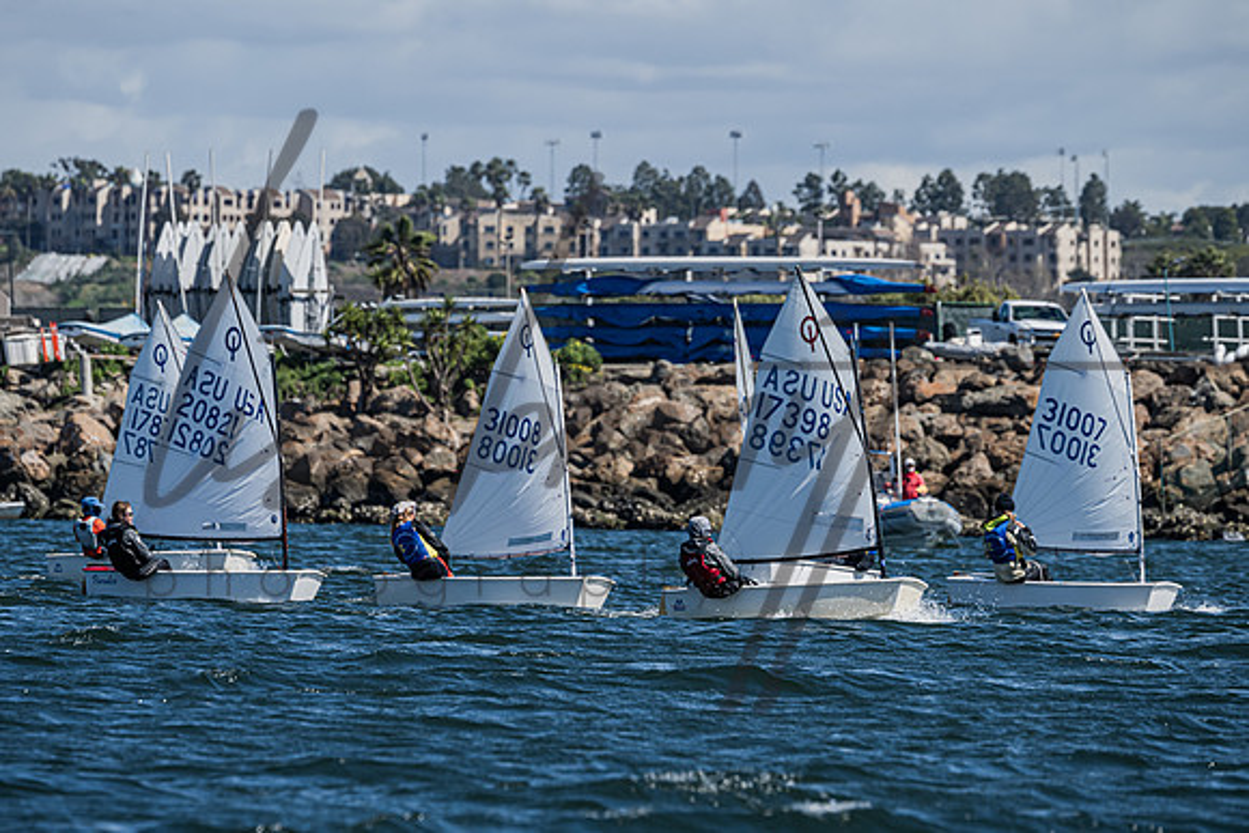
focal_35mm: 400
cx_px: 624
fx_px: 13888
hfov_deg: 5.1
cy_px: 437
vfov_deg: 3.4
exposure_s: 1/1250
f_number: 9
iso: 320
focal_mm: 340
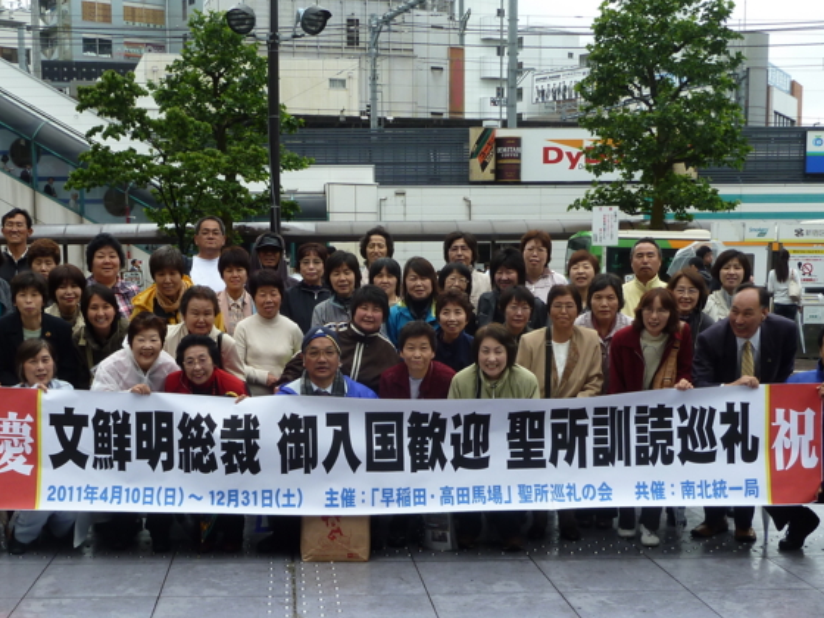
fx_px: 1190
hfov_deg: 38.1
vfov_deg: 28.8
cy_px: 428
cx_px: 344
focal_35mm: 50
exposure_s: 1/250
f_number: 4
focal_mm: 5.7
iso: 80
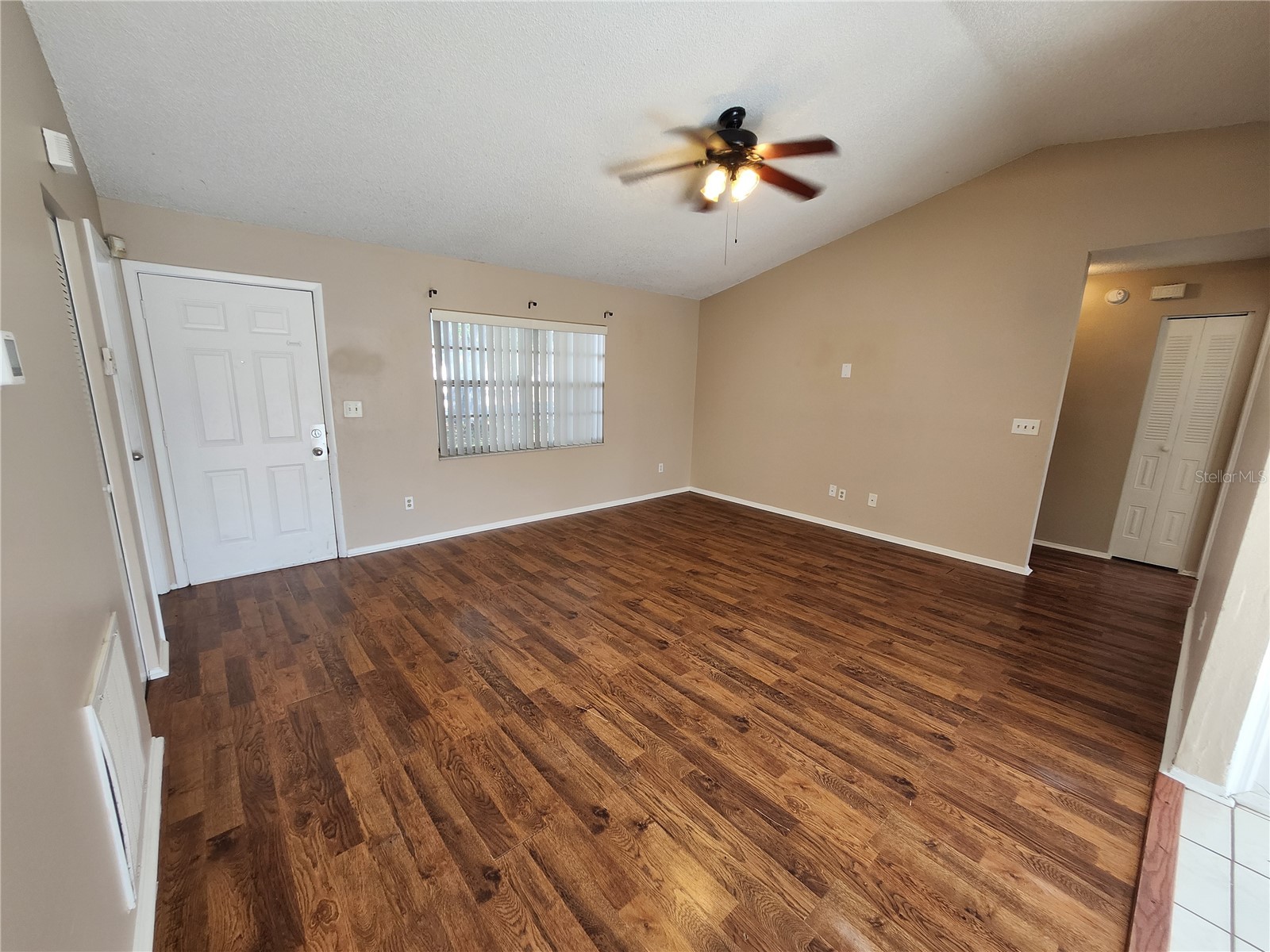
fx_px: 477
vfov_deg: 89.9
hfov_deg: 106.2
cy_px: 476
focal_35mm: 13
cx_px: 635
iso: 50
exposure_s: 1/60
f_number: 2.2
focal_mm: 1.74
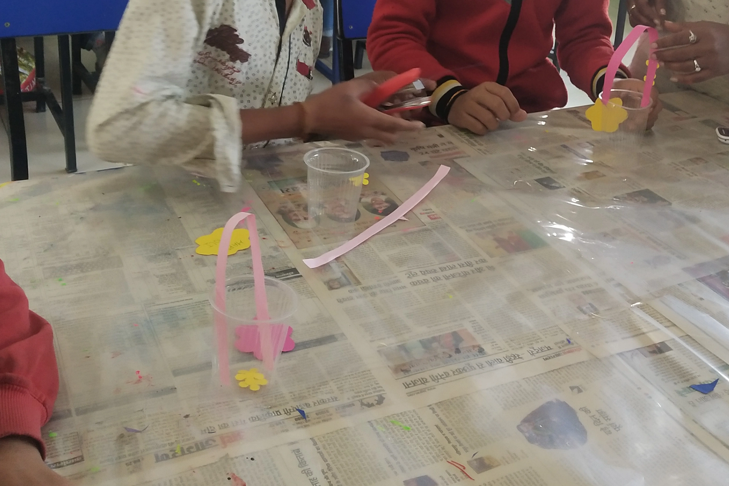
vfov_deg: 26.5
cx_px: 424
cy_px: 93
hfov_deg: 39.5
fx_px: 1012
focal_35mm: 50
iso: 260
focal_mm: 3.95
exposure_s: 1/50
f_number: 1.8
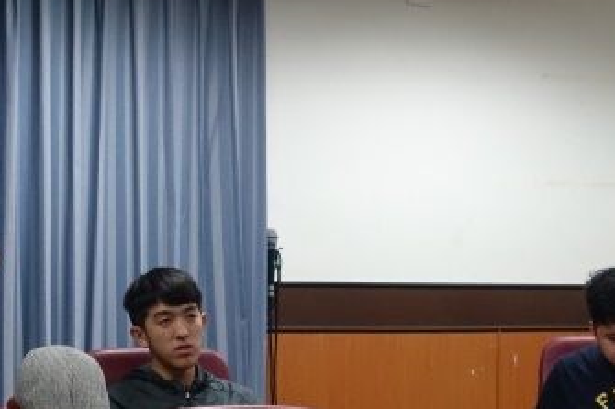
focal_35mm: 214
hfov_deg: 9.6
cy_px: 316
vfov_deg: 6.4
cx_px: 433
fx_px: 3654
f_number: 2.8
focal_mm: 25.7
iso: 640
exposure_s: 1/80
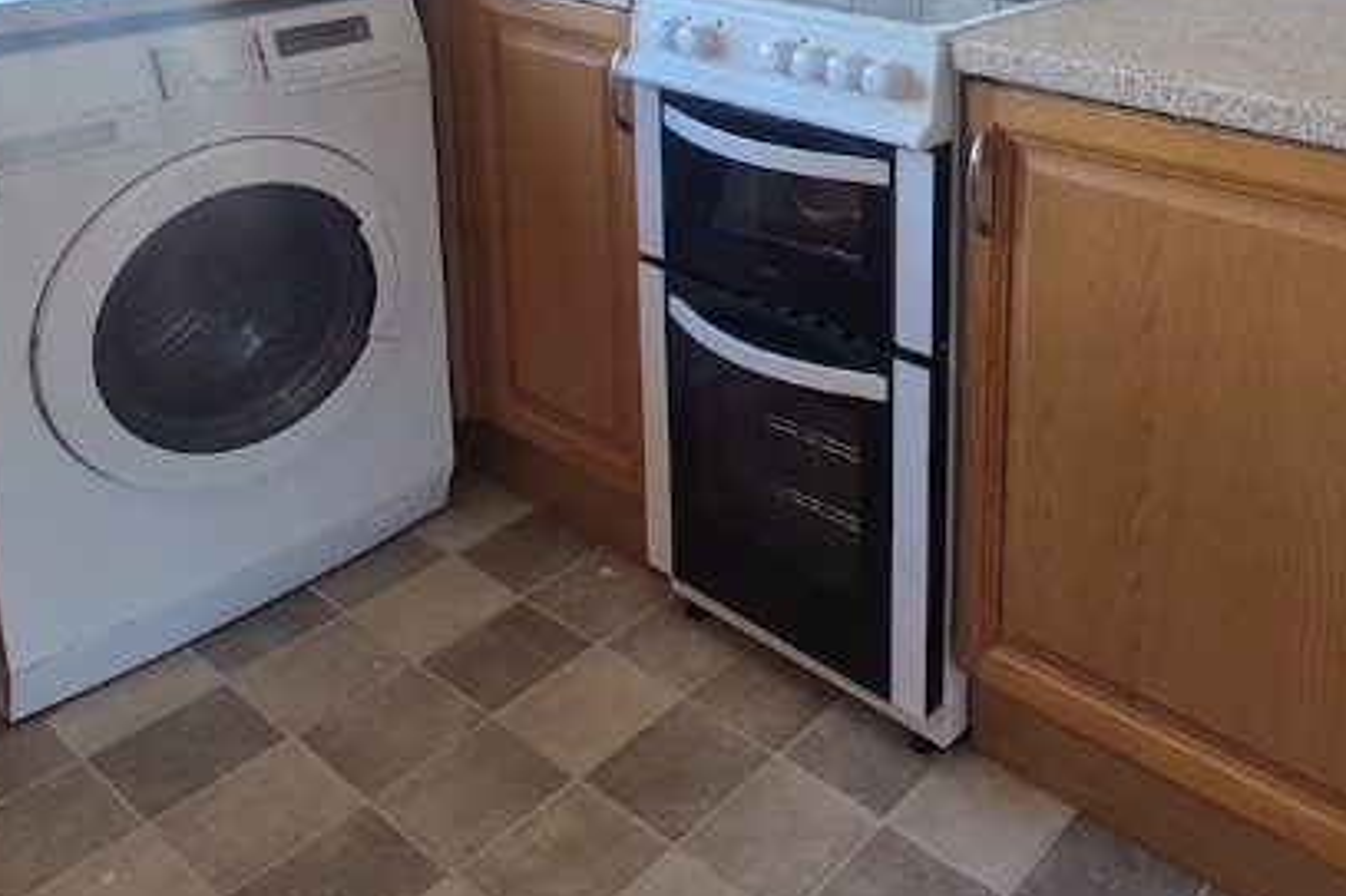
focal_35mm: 34
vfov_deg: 34.6
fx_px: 1271
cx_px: 956
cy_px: -36
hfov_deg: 54.0
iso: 50
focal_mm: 1.74
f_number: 2.2
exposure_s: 1/50
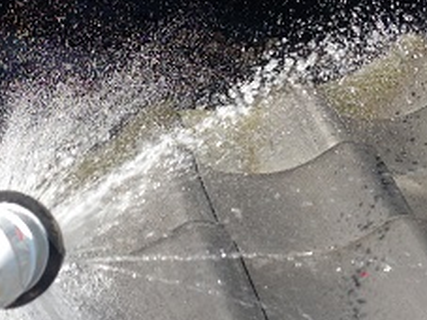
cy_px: 85
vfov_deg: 15.8
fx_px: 1147
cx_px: 135
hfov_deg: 21.0
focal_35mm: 93
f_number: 2.4
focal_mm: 4.12
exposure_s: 1/704
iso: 50
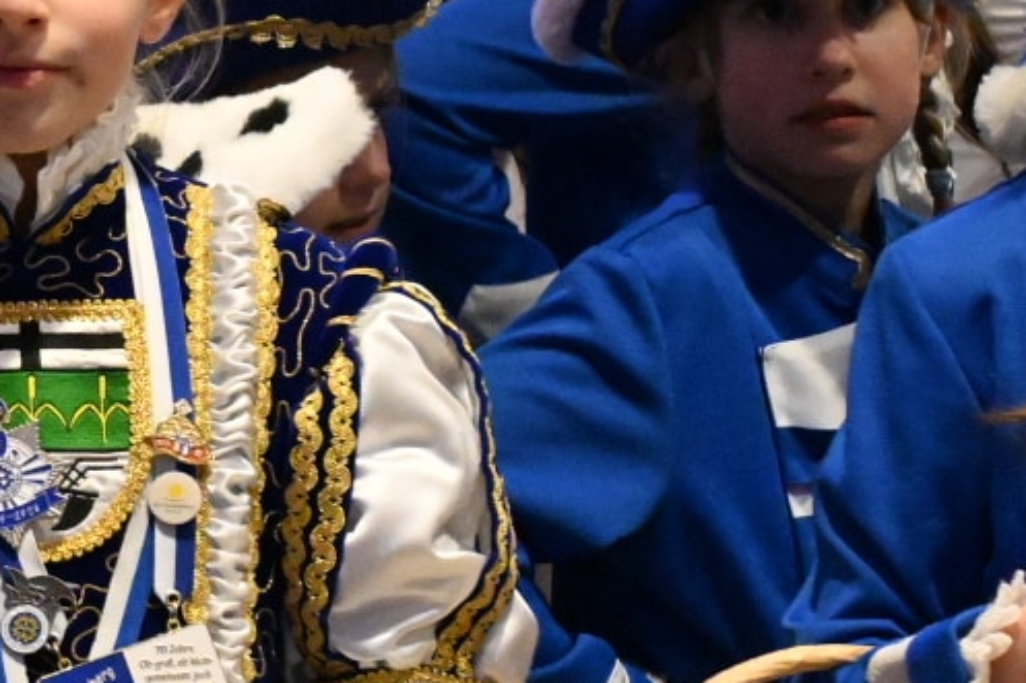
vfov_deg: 7.8
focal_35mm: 176
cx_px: -341
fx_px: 5014
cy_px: 340
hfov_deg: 11.4
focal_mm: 36
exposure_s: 1/125
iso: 14400
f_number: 4.5
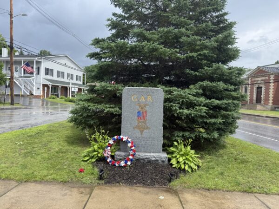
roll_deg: -1.0
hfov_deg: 71.6
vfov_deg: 56.8
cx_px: 140
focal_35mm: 24
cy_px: 104
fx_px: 193
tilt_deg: -0.8
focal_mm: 6.76
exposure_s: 1/2110
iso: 80
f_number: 1.78
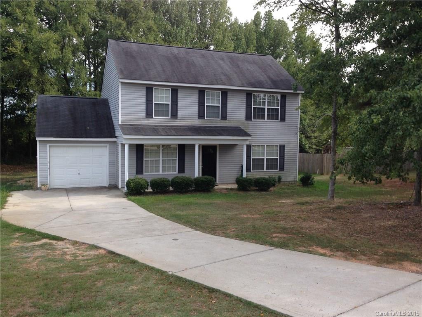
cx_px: 211
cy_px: 158
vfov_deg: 42.9
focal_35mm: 33
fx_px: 402
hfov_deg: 55.4
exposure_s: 1/526
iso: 50
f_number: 2.4
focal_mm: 4.12
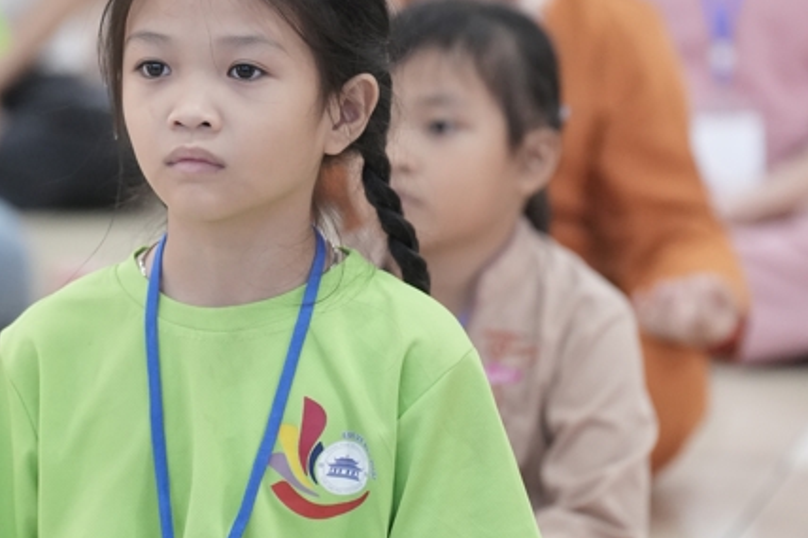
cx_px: 255
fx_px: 7673
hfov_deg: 6.0
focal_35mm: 342
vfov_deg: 4.0
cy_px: 195
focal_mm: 150
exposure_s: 1/160
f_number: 2.8
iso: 4000
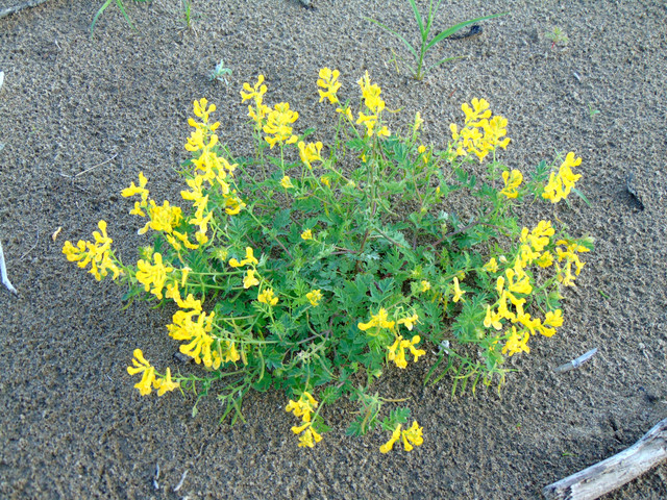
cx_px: 334
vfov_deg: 29.1
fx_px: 963
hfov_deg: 38.2
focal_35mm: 50
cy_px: 250
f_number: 3.5
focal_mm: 9
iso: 80
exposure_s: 1/40
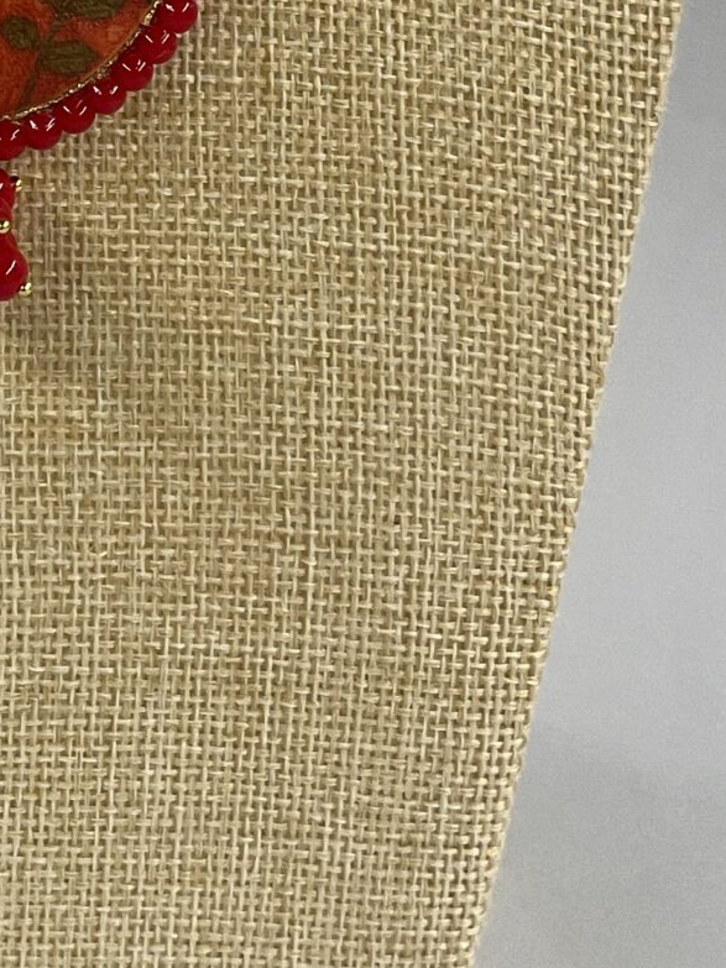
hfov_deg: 17.0
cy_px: -225
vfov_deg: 21.2
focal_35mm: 85
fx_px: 2378
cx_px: 25
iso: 100
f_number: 1.6
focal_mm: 4.2
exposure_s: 1/50
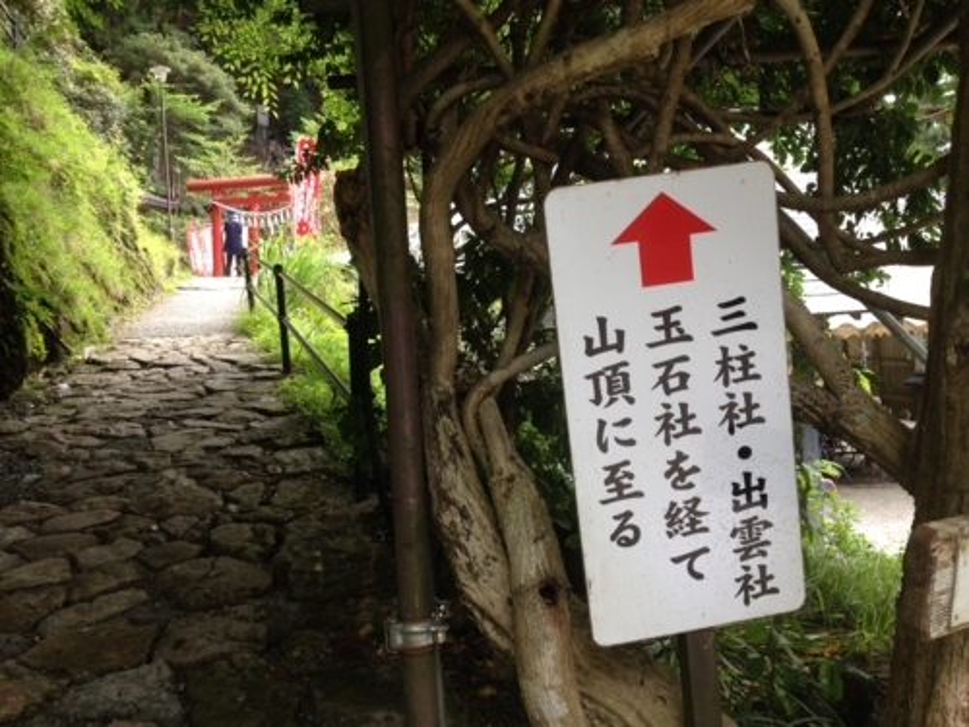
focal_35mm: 35
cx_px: 484
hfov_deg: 52.6
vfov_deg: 40.7
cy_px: 364
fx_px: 980
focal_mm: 4.28
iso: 64
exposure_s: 1/120
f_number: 2.4
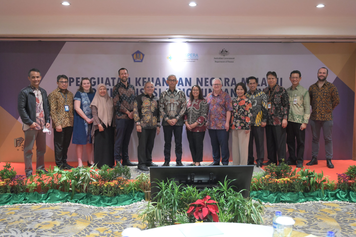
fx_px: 346
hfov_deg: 54.5
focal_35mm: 35
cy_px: 118
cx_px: 178
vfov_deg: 37.8
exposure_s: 1/200
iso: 9000
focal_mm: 35
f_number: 4
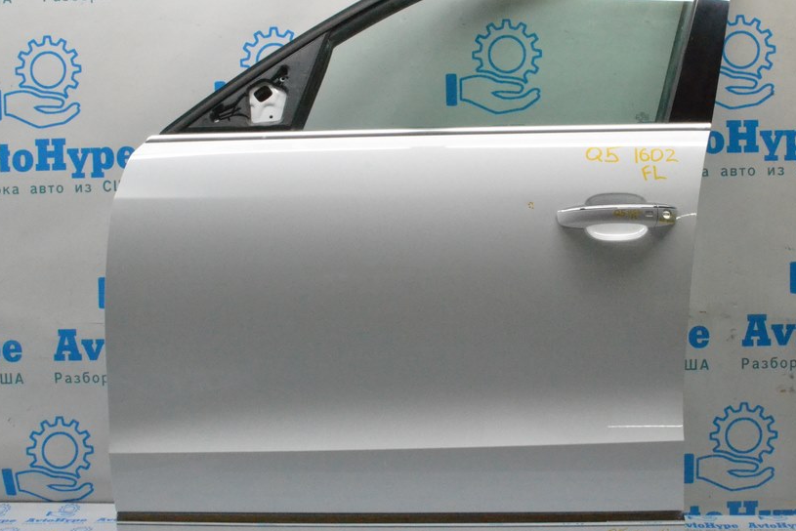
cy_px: 254
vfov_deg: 27.5
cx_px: 456
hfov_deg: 40.2
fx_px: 1084
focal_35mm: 49
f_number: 14
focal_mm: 26
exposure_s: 1/125
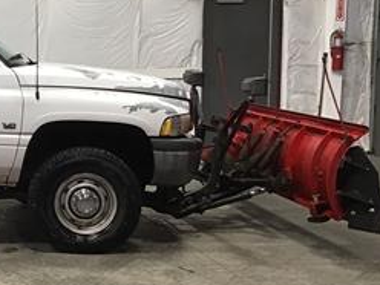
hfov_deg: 22.3
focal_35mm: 80
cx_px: -92
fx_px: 878
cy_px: 112
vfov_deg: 18.4
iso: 64
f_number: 2.4
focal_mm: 3.3
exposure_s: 1/30
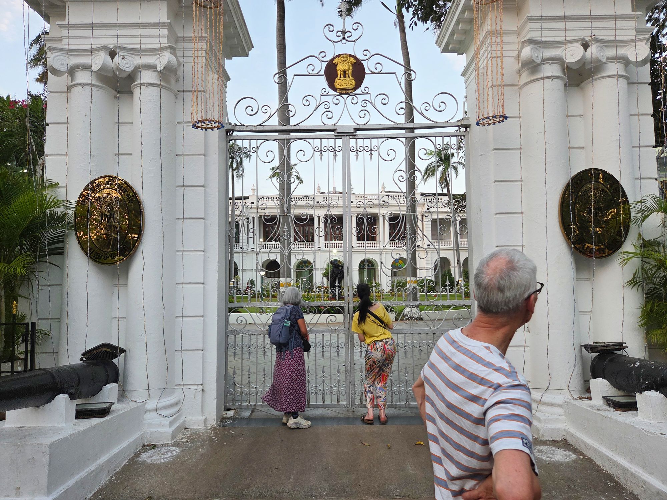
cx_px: 334
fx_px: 443
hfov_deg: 73.9
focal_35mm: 23
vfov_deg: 58.9
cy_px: 250
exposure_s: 1/100
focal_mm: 5.4
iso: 64
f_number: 1.8
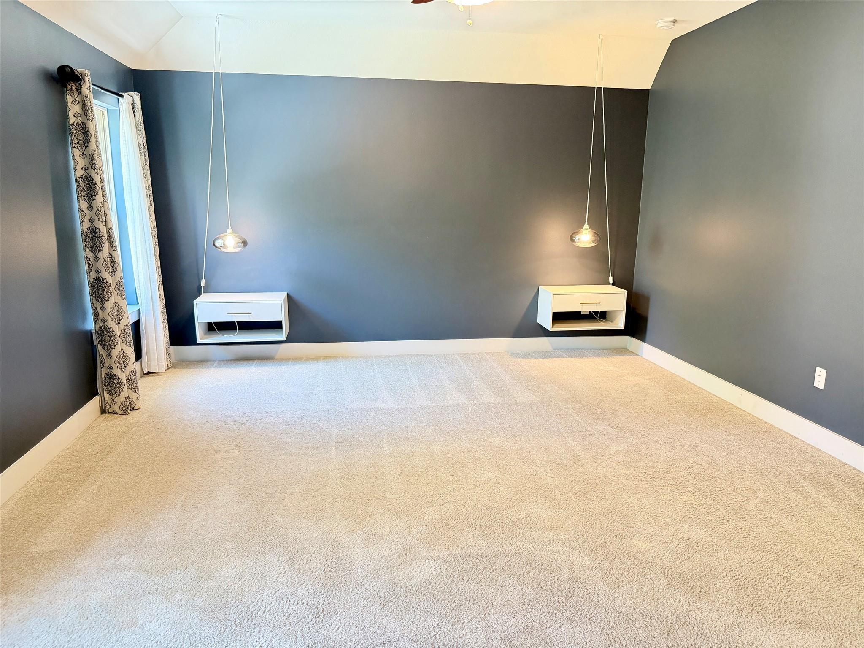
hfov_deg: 71.6
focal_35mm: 24
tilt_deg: -11.8
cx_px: 432
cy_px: 324
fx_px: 599
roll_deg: -0.4
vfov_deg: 56.8
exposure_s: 1/60
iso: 640
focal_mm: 6.76
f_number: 1.78
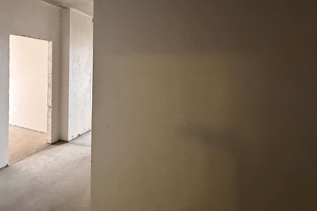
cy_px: 69
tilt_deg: -3.0
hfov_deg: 76.8
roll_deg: -1.0
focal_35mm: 22
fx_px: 194
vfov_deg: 55.9
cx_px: 114
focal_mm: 2.22
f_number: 2.2
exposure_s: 1/60
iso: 800
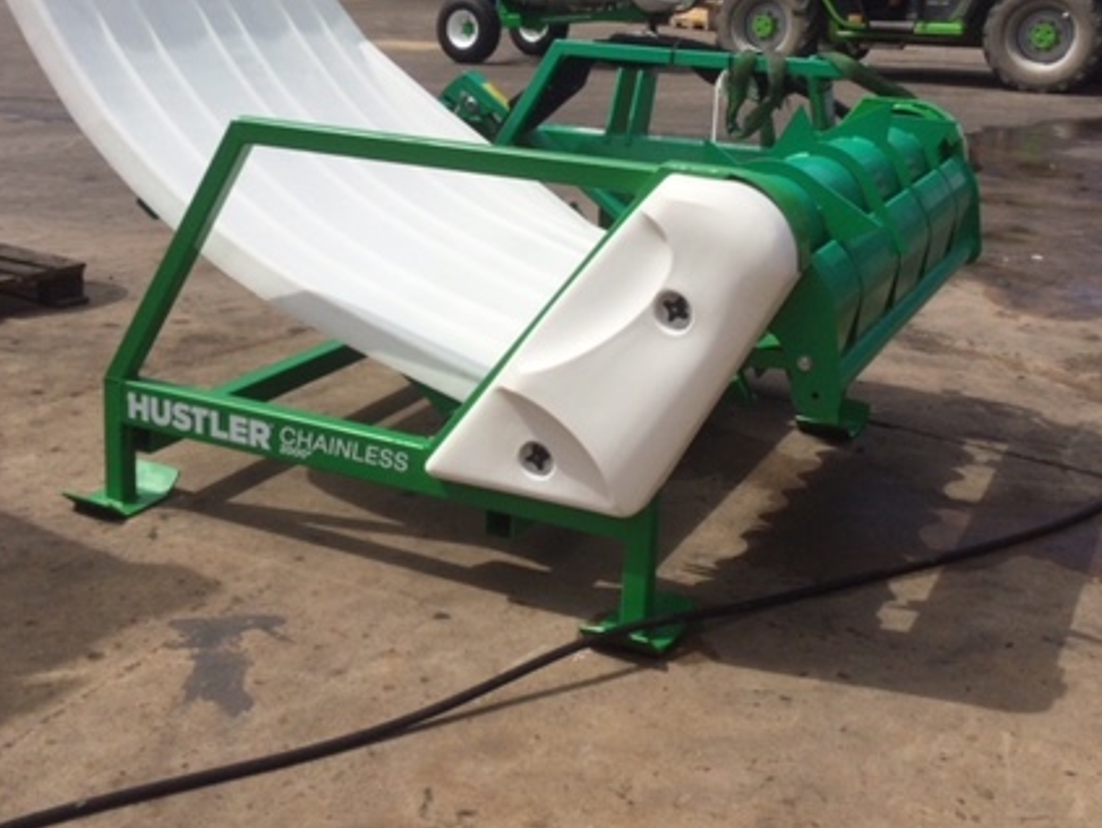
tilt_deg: -11.1
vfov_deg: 30.4
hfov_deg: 40.4
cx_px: 507
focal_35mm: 47
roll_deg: -3.8
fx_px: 1497
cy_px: 209
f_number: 2.4
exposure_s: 1/2331
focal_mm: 3.3
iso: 25
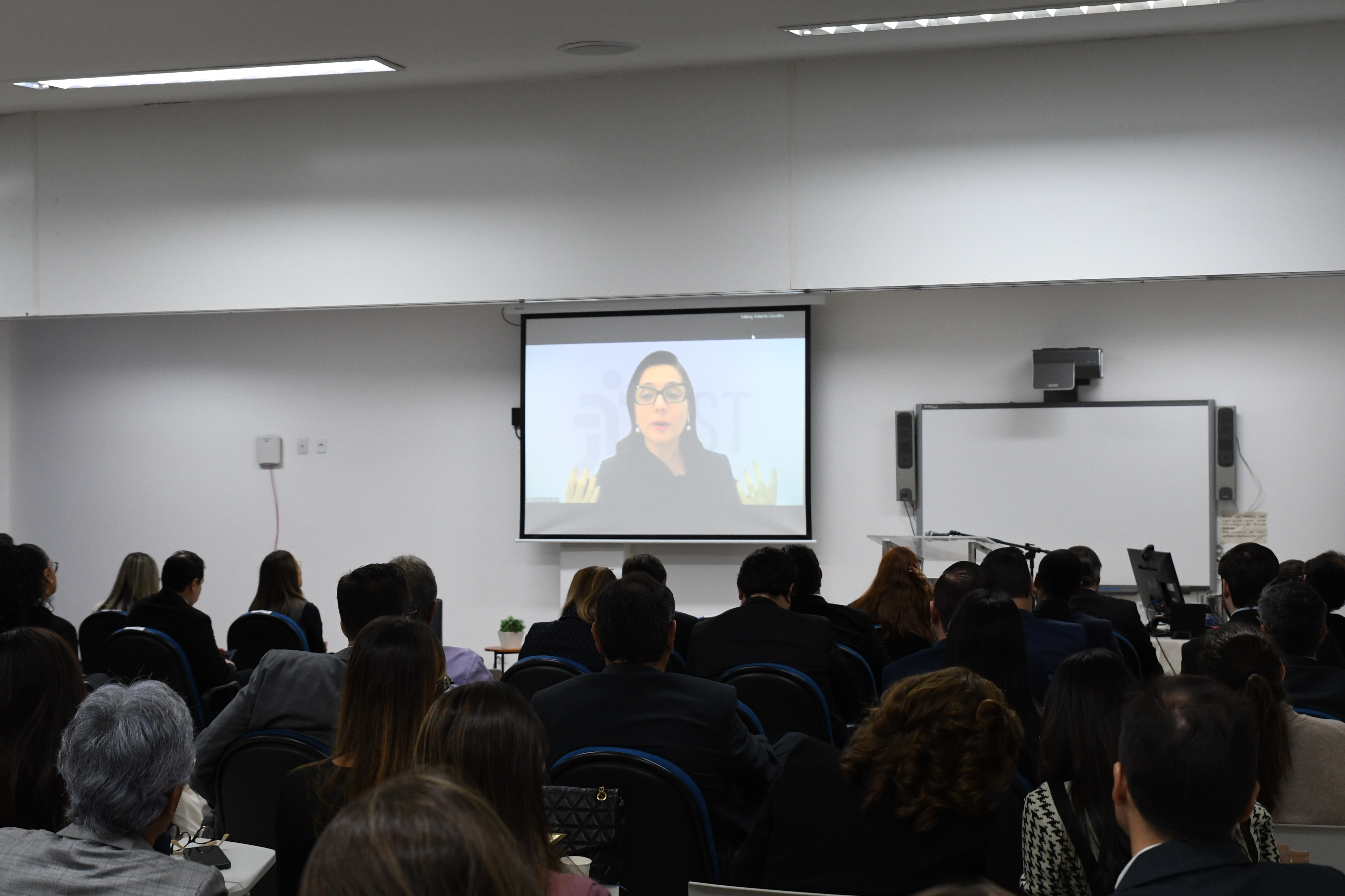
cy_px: 448
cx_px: 672
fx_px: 2017
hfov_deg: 36.9
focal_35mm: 54
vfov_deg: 25.1
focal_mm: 36
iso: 1000
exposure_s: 1/125
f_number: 4.5
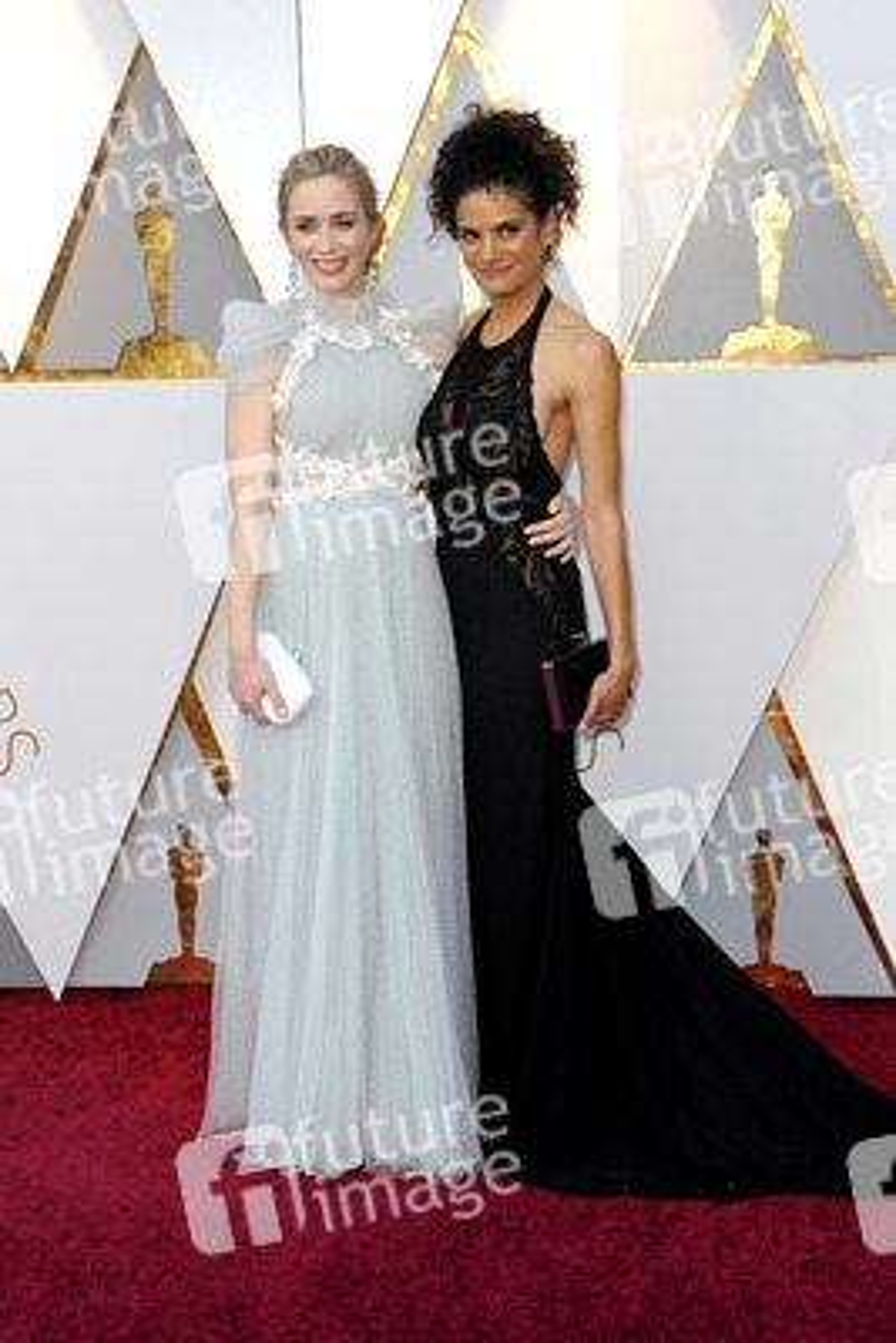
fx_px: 1865
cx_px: 448
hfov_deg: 27.0
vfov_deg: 39.6
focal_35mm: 50
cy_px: 672
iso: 1000
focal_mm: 50
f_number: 8
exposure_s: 1/250
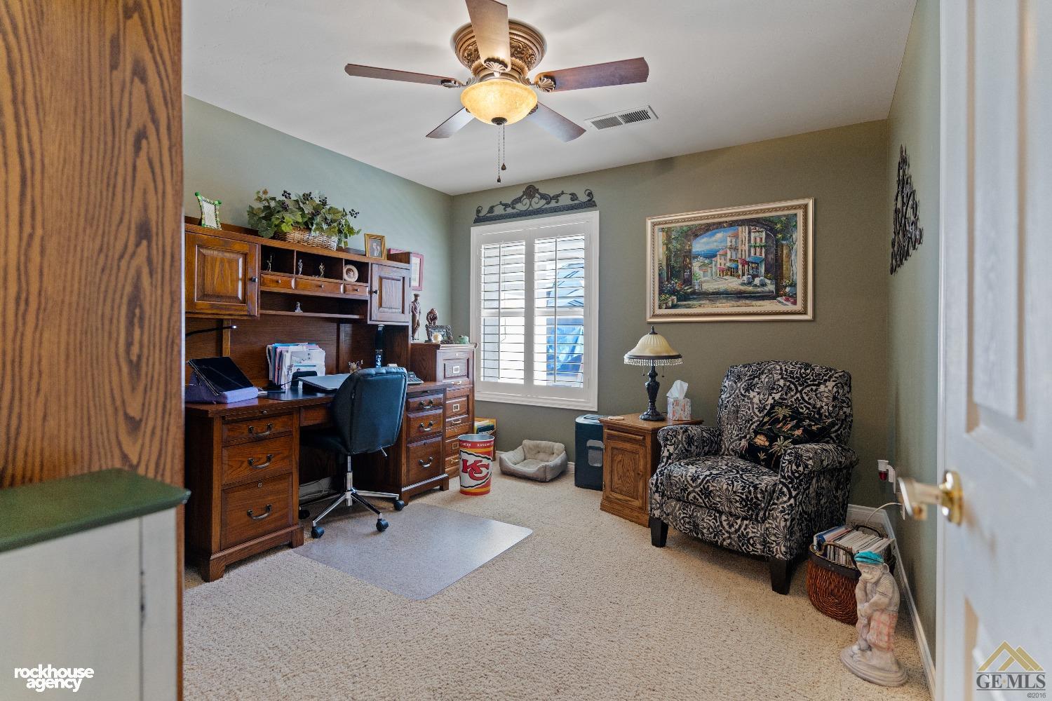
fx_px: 497
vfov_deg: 70.4
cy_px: 350
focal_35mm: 17
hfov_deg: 93.3
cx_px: 526
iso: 640
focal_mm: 17
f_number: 2.8
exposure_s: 1/50
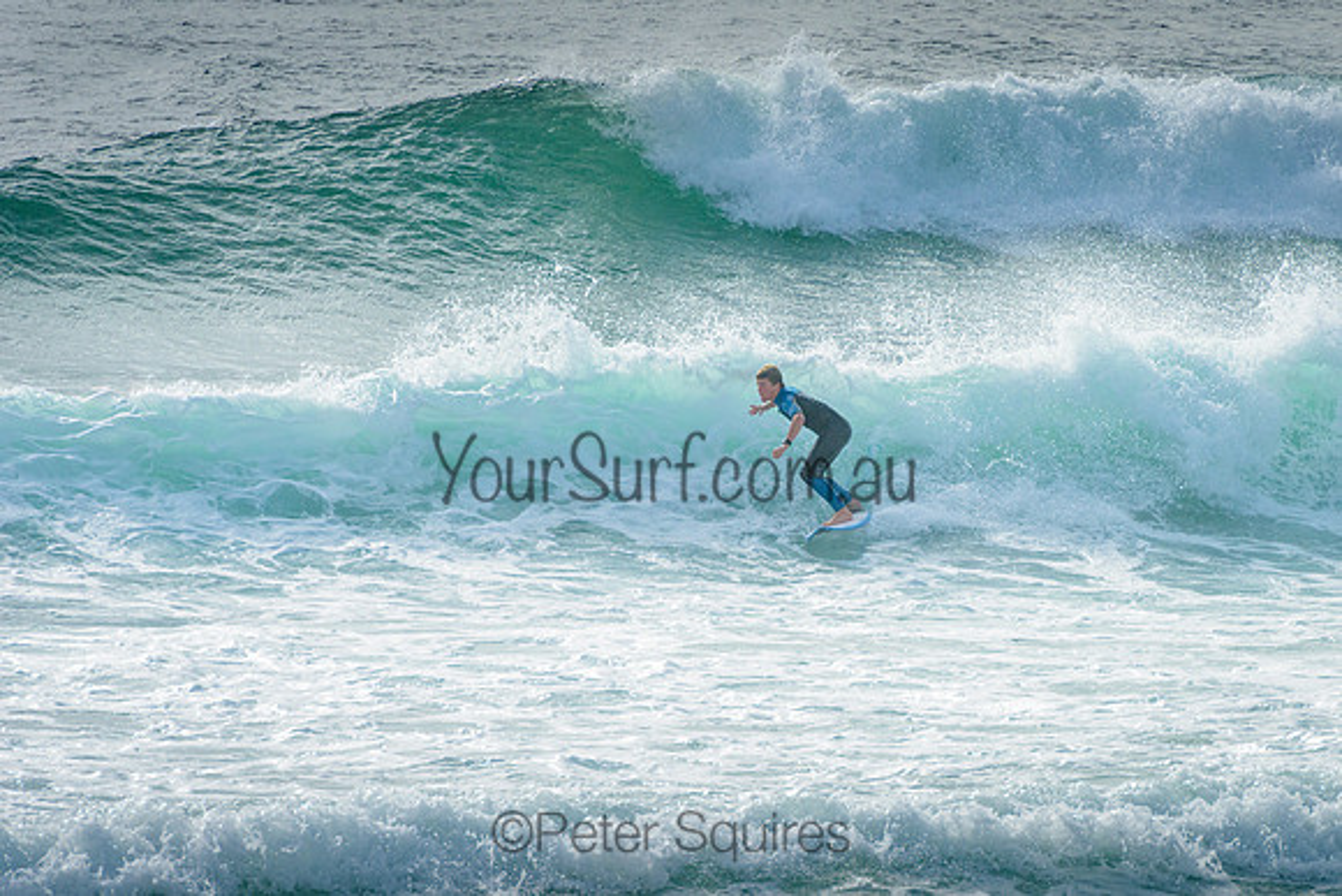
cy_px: 470
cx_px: 823
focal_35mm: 490
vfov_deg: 2.8
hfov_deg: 4.2
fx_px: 18286
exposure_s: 1/1600
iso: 500
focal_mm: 400
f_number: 13
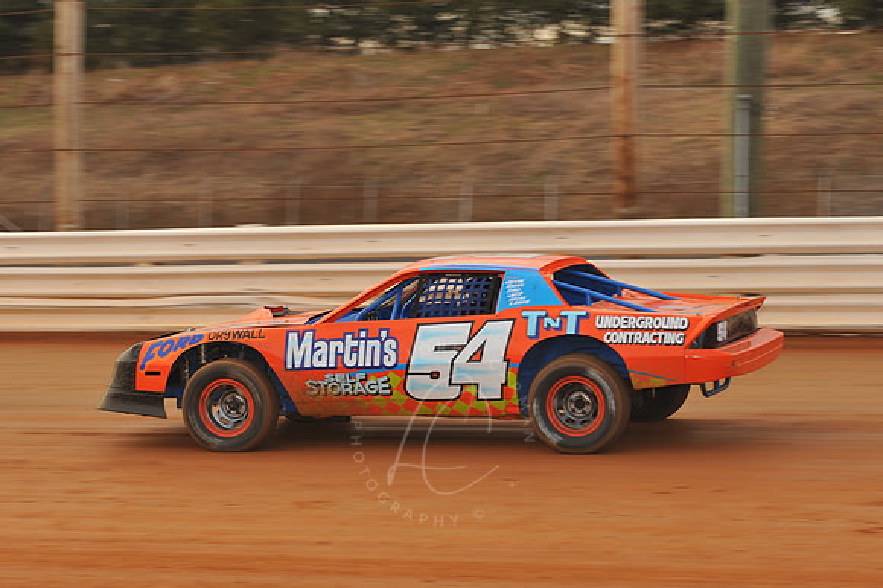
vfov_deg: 12.2
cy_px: 294
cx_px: 442
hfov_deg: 18.3
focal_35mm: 112
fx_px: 2745
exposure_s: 1/320
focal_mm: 112
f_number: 8
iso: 400
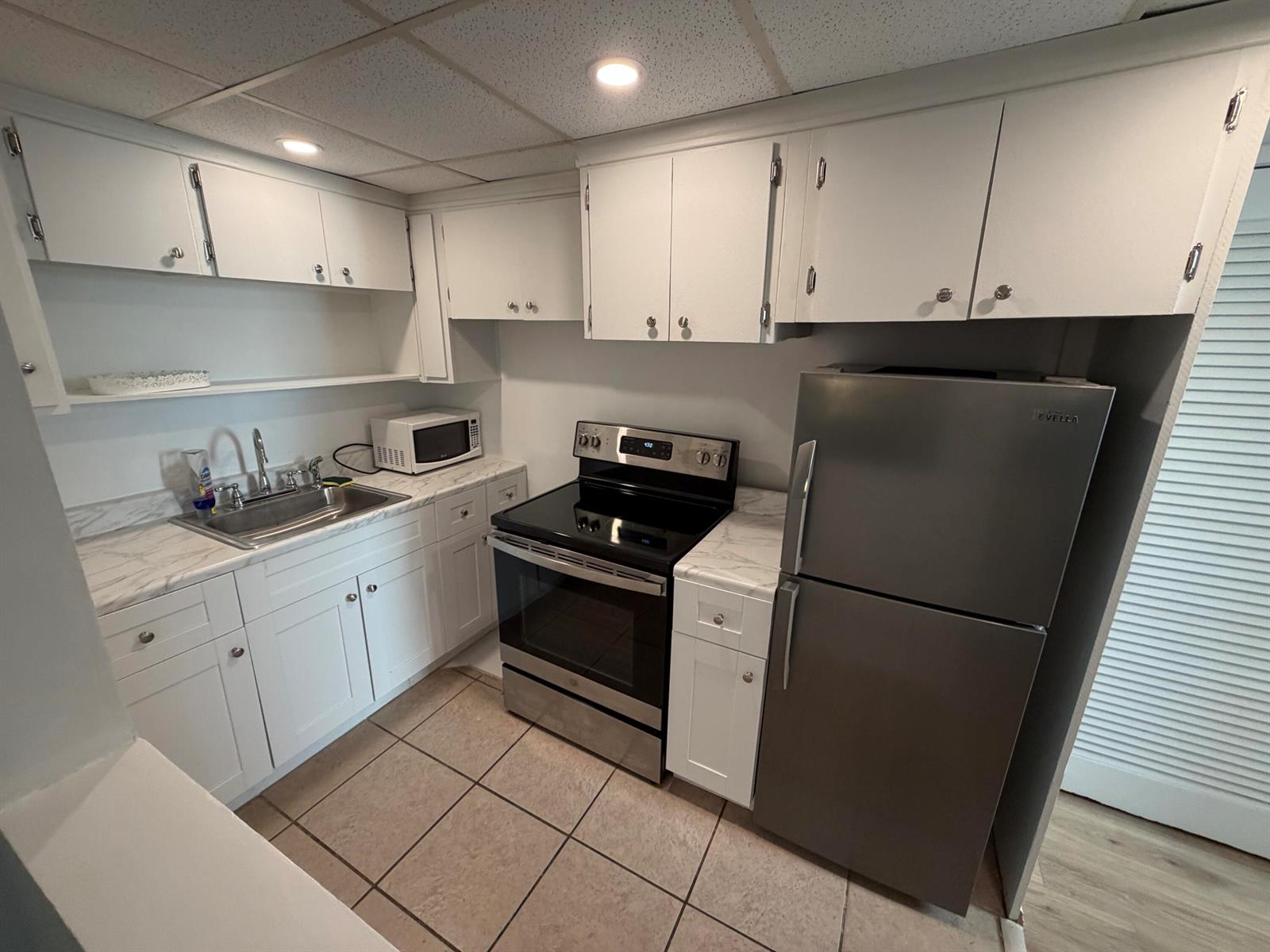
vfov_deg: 85.7
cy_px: 476
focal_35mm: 14
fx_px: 514
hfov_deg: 102.1
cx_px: 635
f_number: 2.2
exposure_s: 1/120
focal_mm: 2.22
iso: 320
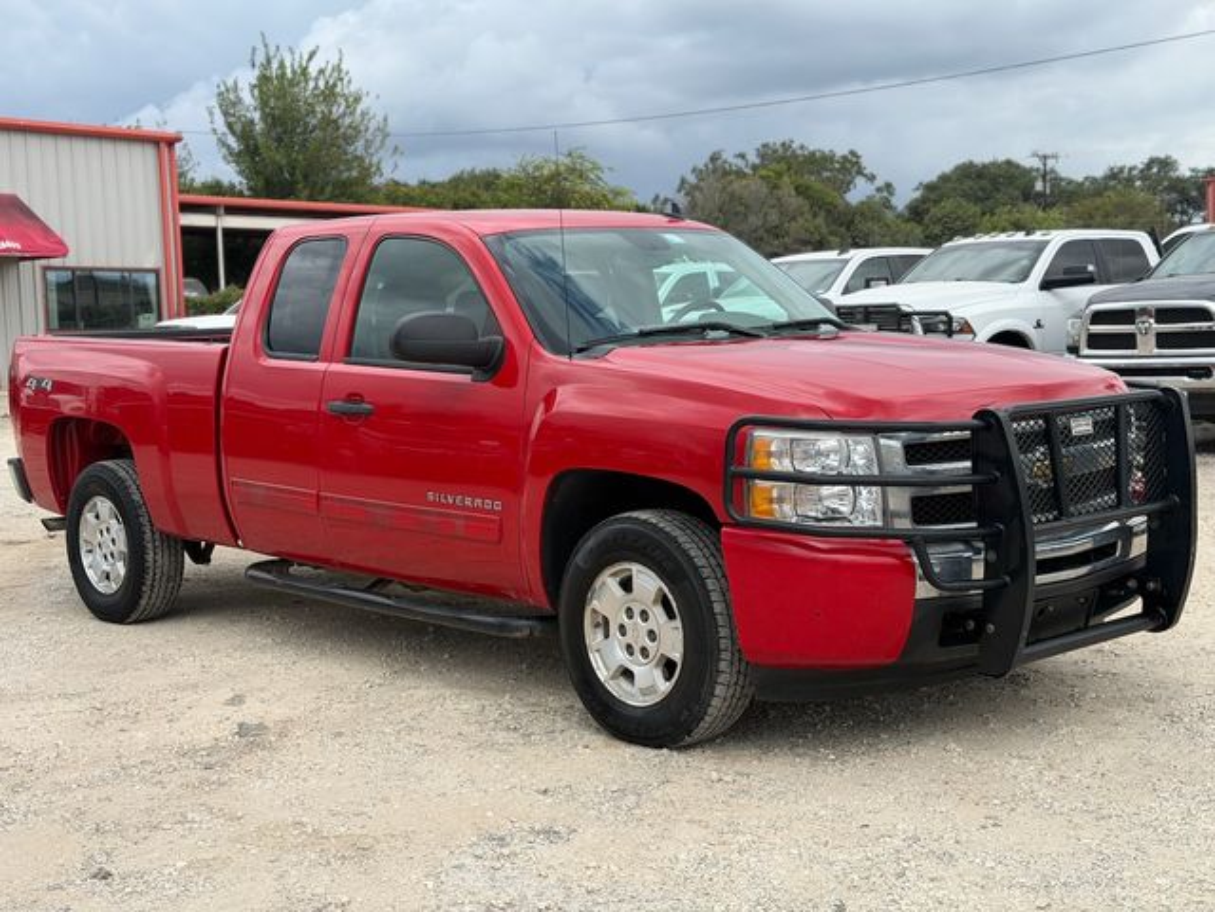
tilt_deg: -3.5
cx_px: 608
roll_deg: +1.8
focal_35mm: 48
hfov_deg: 39.7
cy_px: 456
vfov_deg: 30.3
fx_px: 1685
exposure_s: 1/2762
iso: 80
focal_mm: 6.76
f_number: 1.78
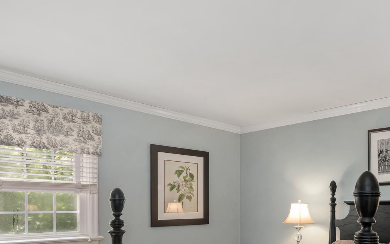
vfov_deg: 39.1
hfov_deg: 56.5
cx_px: 315
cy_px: 192
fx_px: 329
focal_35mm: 31
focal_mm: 10
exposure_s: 1
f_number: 6.3
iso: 320
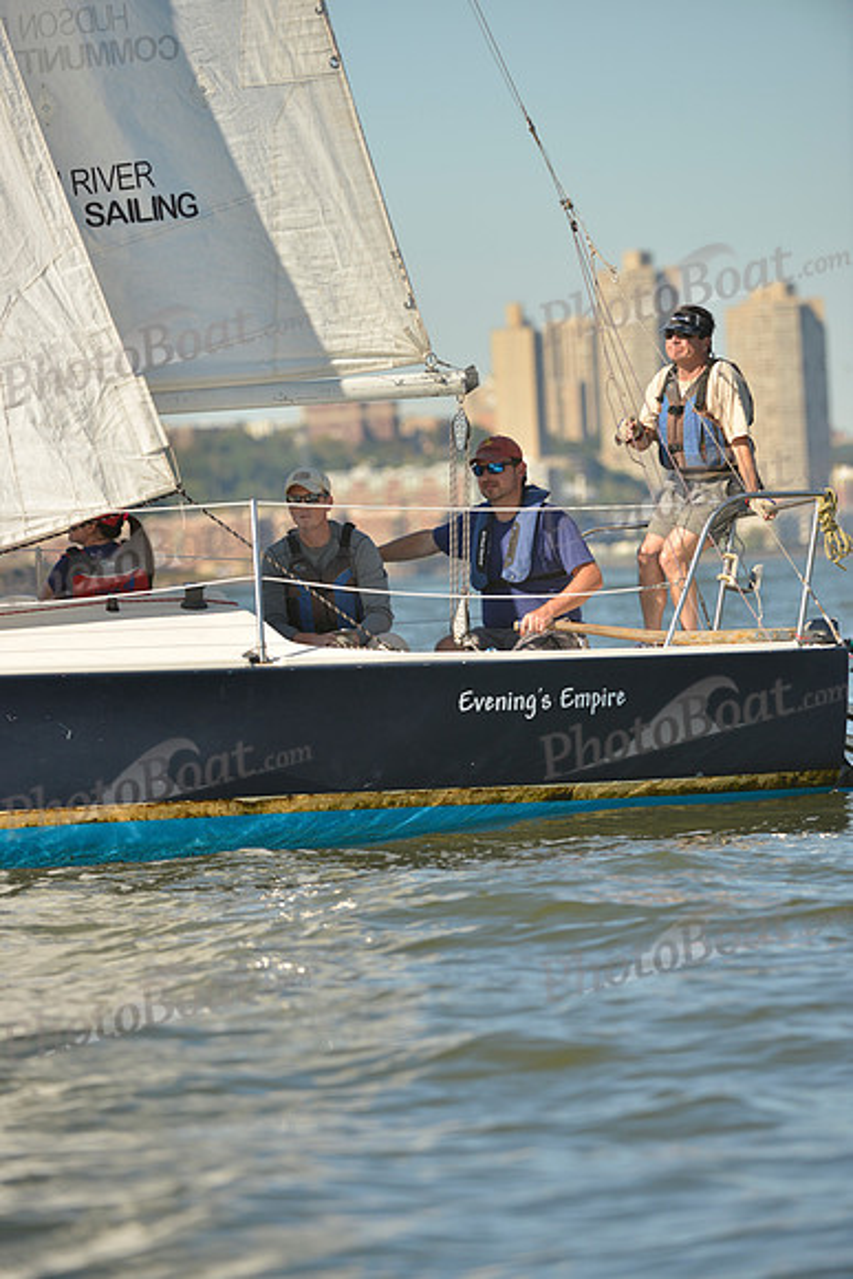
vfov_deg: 7.9
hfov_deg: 5.3
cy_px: 640
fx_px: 9235
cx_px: 426
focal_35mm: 260
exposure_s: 1/1000
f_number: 4.5
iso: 200
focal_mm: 260
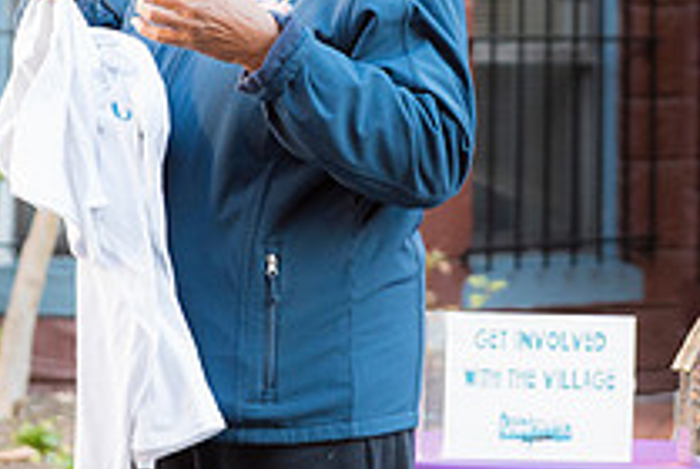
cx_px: 198
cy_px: 39
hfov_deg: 10.6
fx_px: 3777
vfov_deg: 7.1
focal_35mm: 194
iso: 800
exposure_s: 1/200
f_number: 4
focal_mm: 70
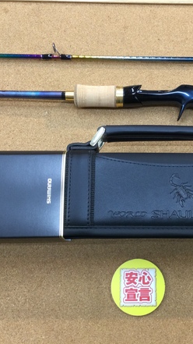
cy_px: 171
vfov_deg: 44.6
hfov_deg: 25.7
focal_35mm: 46
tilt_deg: -77.9
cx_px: 140
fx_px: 419
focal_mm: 3.3
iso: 64
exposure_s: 1/30
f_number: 2.4
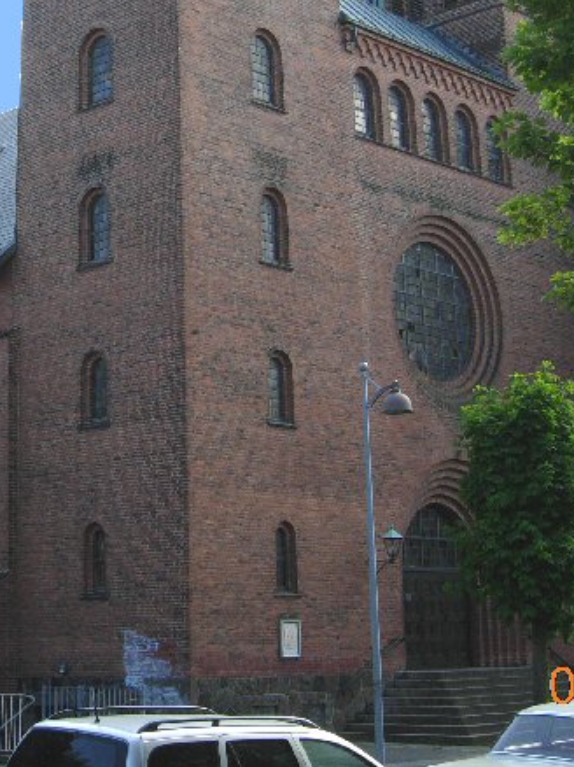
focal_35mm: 74
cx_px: 126
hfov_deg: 19.7
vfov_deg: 26.1
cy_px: 218
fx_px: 1638
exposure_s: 1/176
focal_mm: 7.5
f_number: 4.3
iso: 50
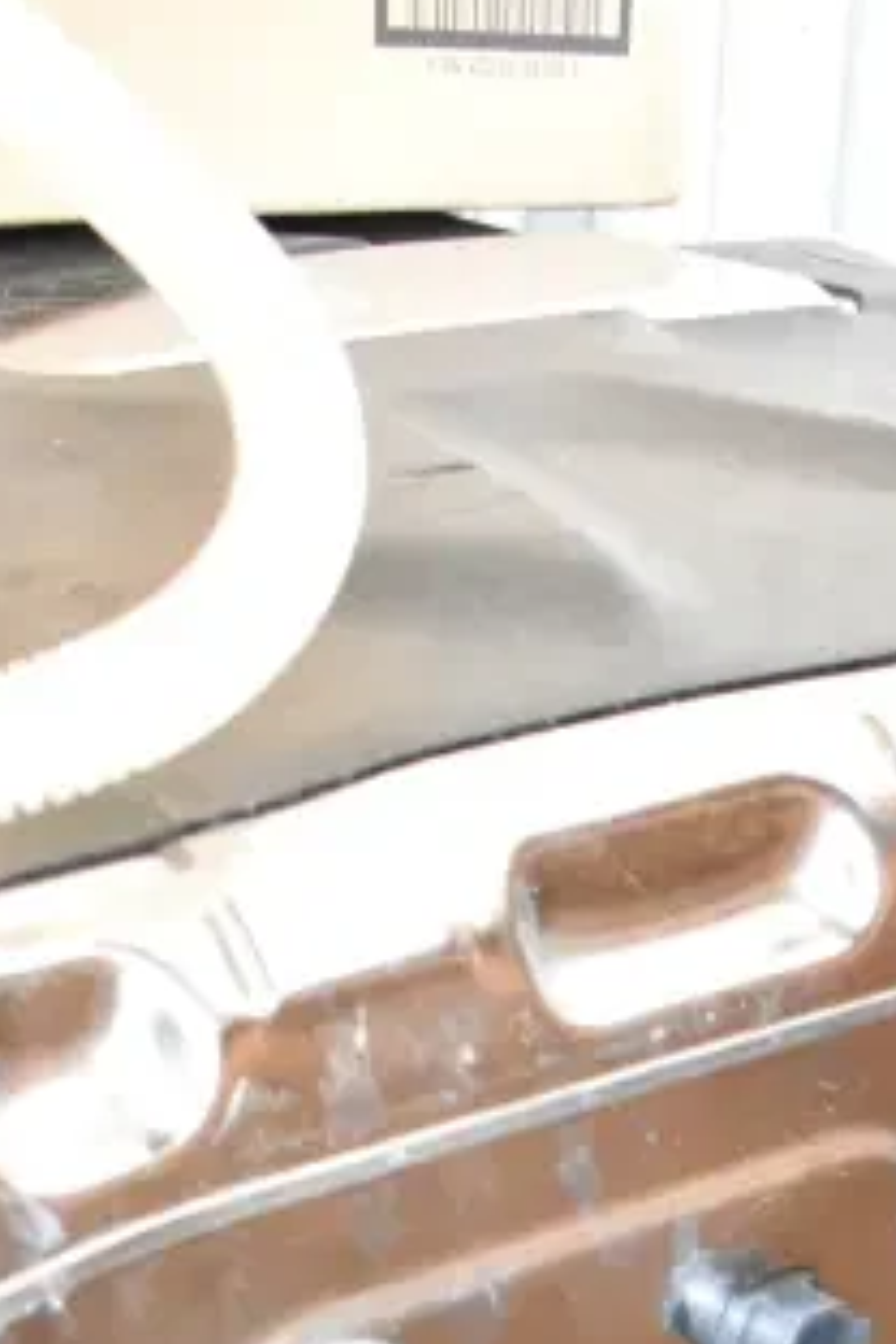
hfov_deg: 15.4
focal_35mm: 88
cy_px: 1859
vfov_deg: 20.6
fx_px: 3285
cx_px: 754
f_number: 4
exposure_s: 1/60
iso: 6400
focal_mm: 20
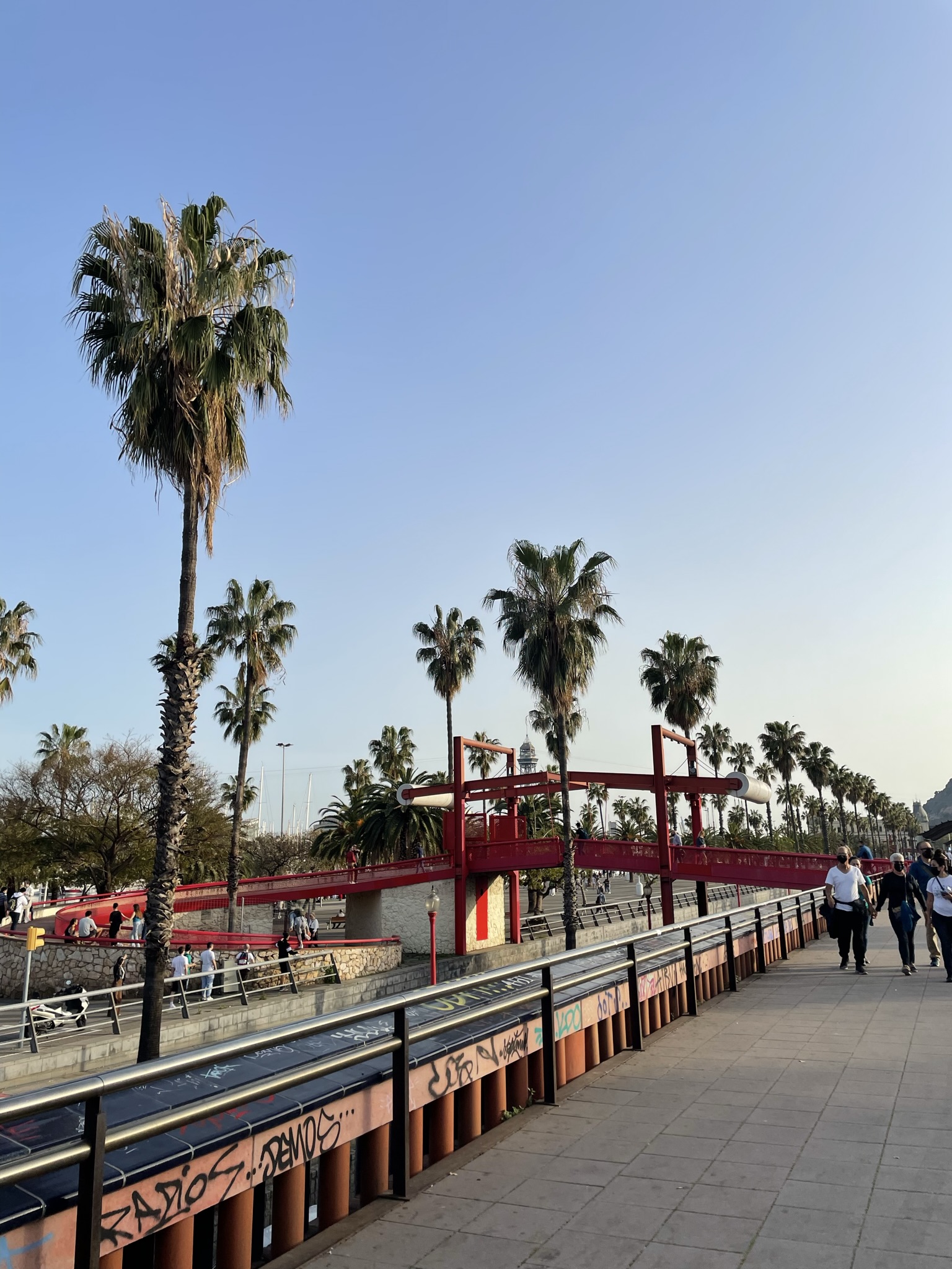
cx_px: 476
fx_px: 953
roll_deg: +1.9
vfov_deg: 67.3
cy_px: 634
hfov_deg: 53.1
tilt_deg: +14.2
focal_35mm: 26
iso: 32
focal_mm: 4.2
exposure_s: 1/2817
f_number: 1.6
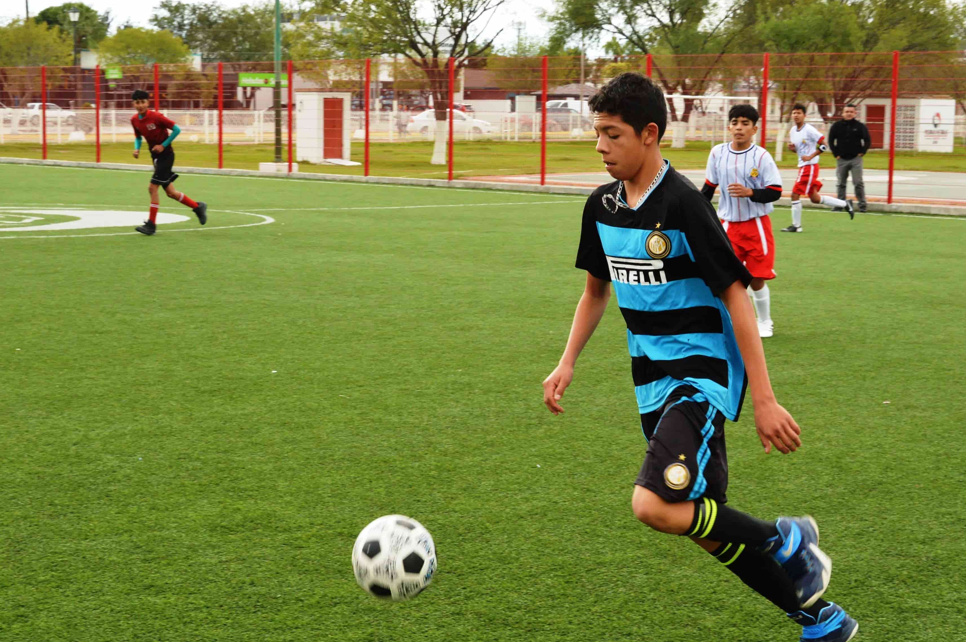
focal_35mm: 67
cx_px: 523
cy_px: 366
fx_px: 1796
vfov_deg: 20.3
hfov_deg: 30.1
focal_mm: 34
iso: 400
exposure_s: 1/400
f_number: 9
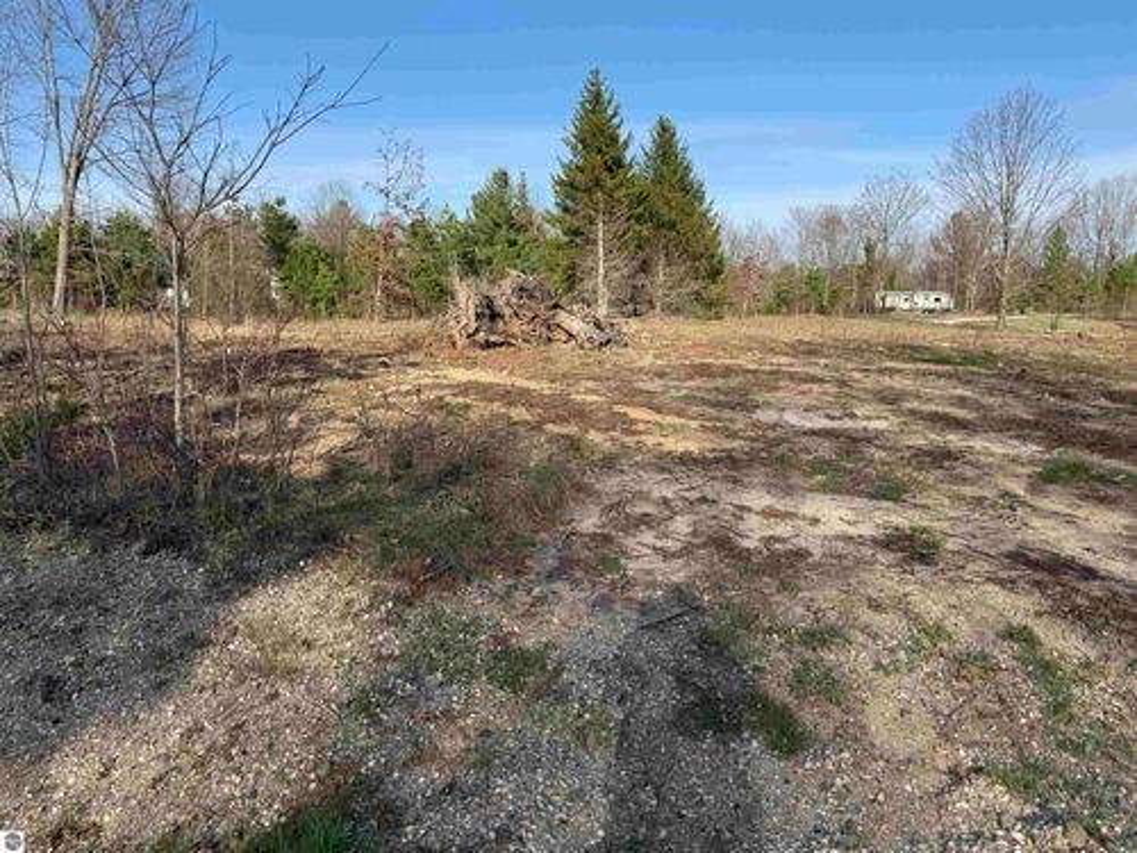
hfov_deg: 71.6
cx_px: 568
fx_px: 788
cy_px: 426
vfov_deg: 56.8
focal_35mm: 24
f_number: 1.78
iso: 80
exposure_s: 1/2801
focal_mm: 6.76
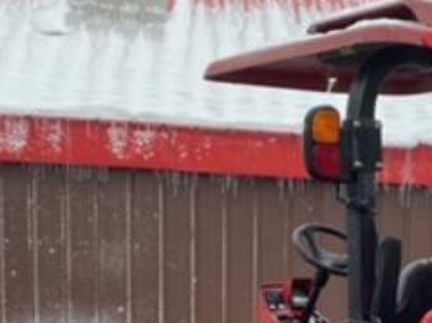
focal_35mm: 87
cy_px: 417
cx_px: 430
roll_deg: -1.3
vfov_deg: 16.1
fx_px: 1085
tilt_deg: -6.6
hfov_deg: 21.7
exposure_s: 1/185
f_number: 1.8
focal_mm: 4.25
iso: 32
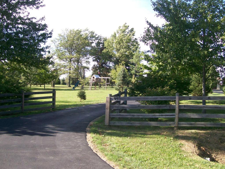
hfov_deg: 51.3
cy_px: 84
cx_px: 112
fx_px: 234
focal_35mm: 36
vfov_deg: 39.7
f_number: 2.7
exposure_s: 1/459
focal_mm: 6
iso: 80
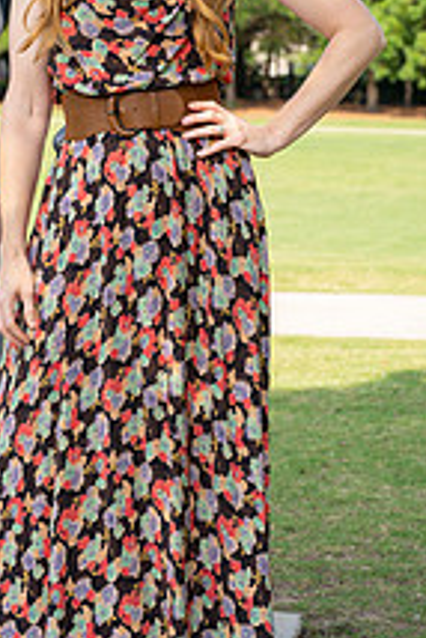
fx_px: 1861
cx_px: 77
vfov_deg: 19.4
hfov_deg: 13.0
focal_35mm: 105
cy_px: 203
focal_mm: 50
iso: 100
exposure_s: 1/250
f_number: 4.5
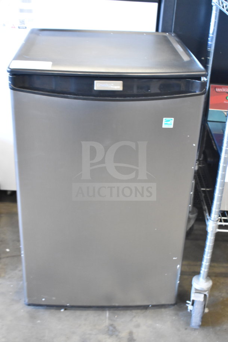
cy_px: 171
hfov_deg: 28.1
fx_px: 456
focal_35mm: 48
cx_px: 114
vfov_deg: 41.1
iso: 3200
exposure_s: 1/50
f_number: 4.5
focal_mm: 32
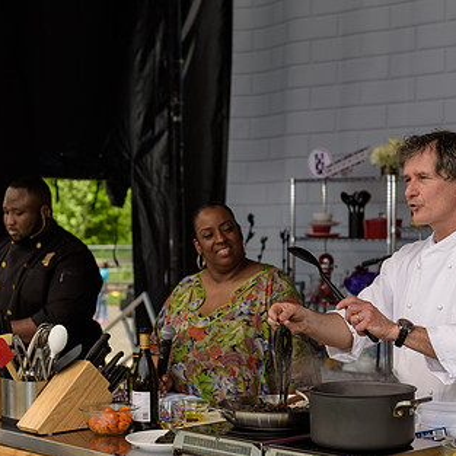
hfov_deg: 21.1
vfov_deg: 21.1
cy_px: 270
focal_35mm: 82
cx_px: 229
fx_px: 1222
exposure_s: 1/1250
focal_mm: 52
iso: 200
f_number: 3.2
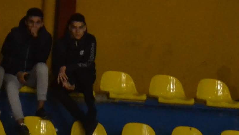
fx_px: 2548
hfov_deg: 5.3
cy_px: 258
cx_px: 360
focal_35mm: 402
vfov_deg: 3.0
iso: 3200
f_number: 5
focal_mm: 60
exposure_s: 1/1000
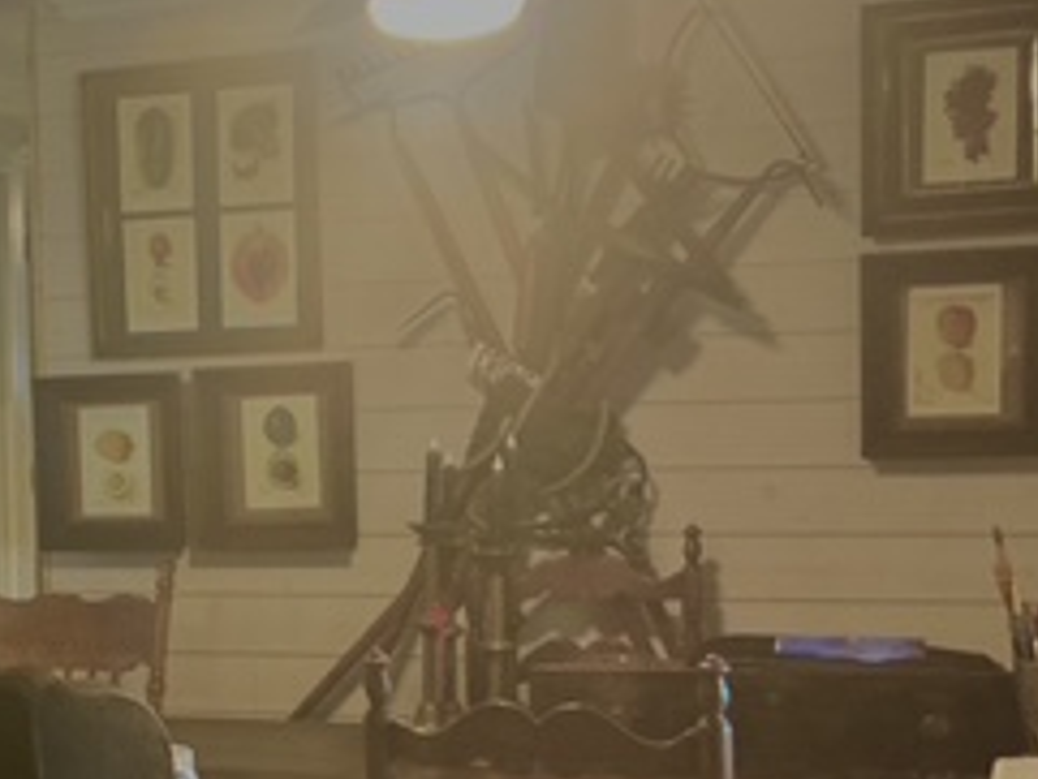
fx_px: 2310
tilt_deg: -7.2
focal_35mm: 77
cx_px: -121
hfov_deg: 23.6
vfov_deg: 19.0
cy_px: 607
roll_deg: +1.8
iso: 200
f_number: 1.8
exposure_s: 1/40
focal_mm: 3
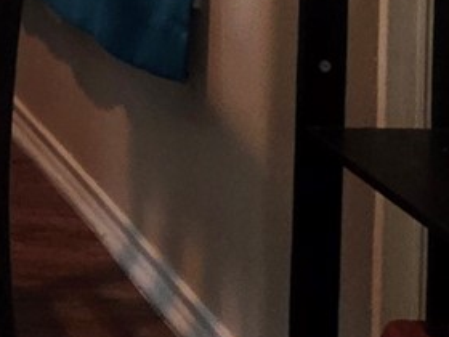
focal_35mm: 95
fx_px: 1232
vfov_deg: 13.0
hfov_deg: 16.7
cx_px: -393
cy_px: -384
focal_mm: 2.2
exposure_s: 1/60
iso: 320
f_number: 1.9
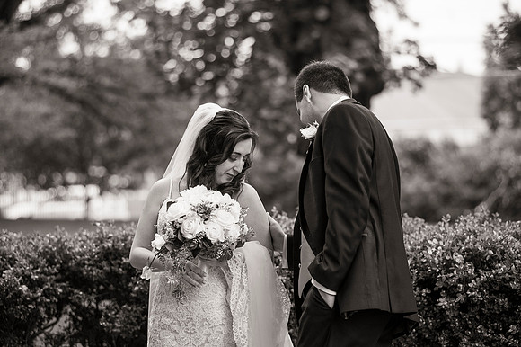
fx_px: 1736
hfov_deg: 17.1
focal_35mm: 120
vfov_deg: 11.4
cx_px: 260
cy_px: 174
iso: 200
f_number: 2.8
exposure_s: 1/1000
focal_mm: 120
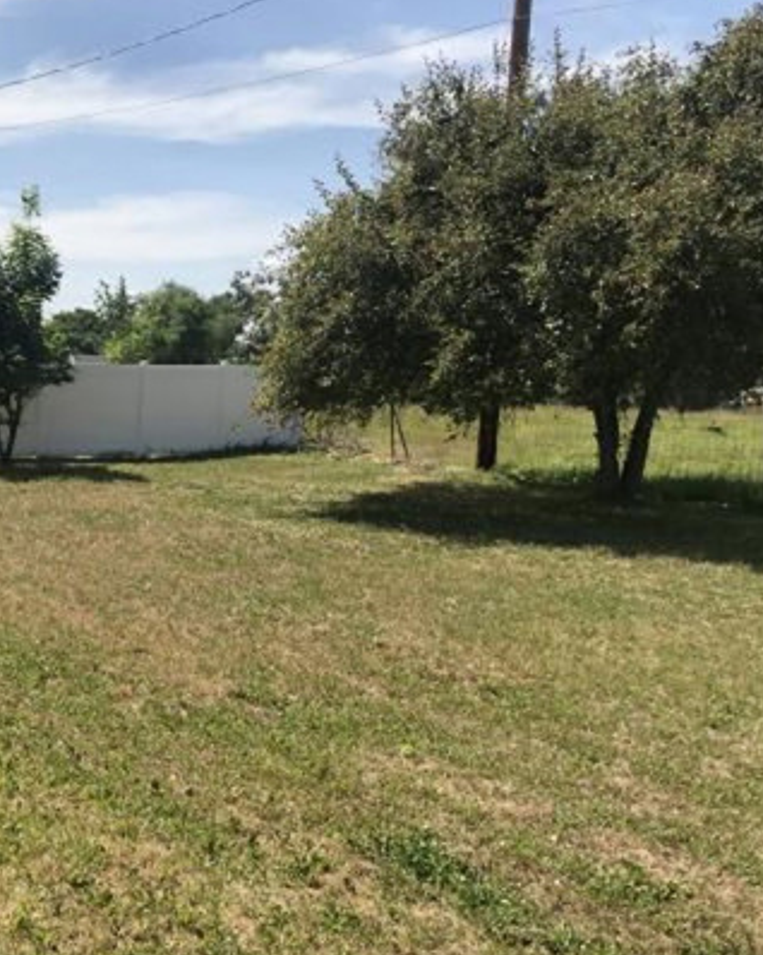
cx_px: 170
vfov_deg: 41.9
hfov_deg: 33.3
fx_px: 1243
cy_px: 559
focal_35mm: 44
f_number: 1.8
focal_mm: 3.99
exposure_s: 1/2591
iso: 20
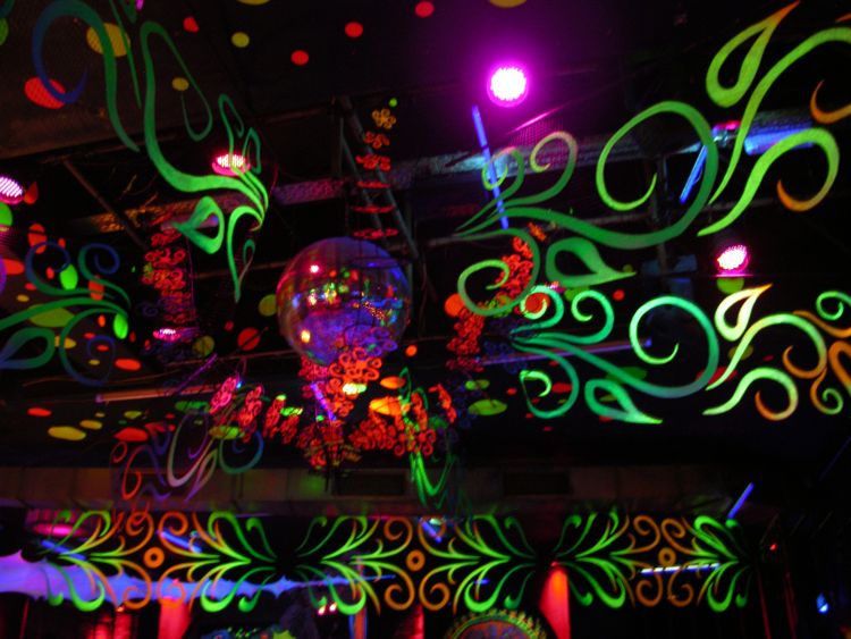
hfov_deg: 52.6
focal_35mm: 35
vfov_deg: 40.7
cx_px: 426
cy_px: 320
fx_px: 861
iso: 200
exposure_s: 2
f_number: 2.8
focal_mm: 8.9
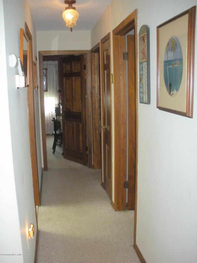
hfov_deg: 40.7
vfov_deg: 52.6
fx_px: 266
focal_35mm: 35
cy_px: 132
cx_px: 98
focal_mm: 6.3
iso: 400
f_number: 3.5
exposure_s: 1/60
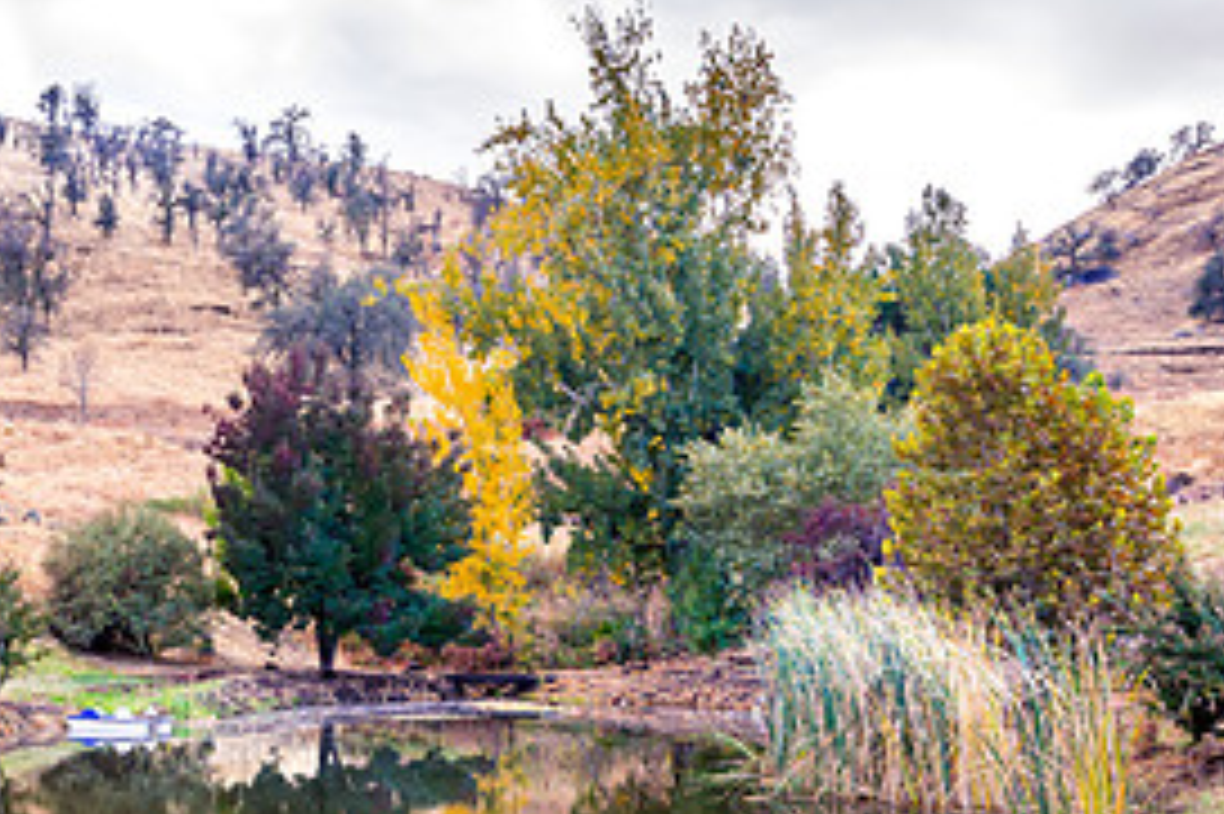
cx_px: 153
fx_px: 2277
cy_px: 441
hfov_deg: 29.0
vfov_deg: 20.3
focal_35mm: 67
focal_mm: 29
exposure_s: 1/30
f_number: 11
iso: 500
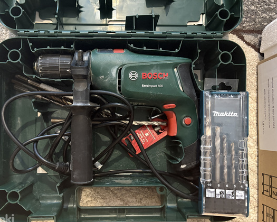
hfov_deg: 60.2
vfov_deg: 49.9
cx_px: 120
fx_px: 238
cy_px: 118
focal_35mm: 29
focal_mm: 5.96
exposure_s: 1/30
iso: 800
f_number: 1.6
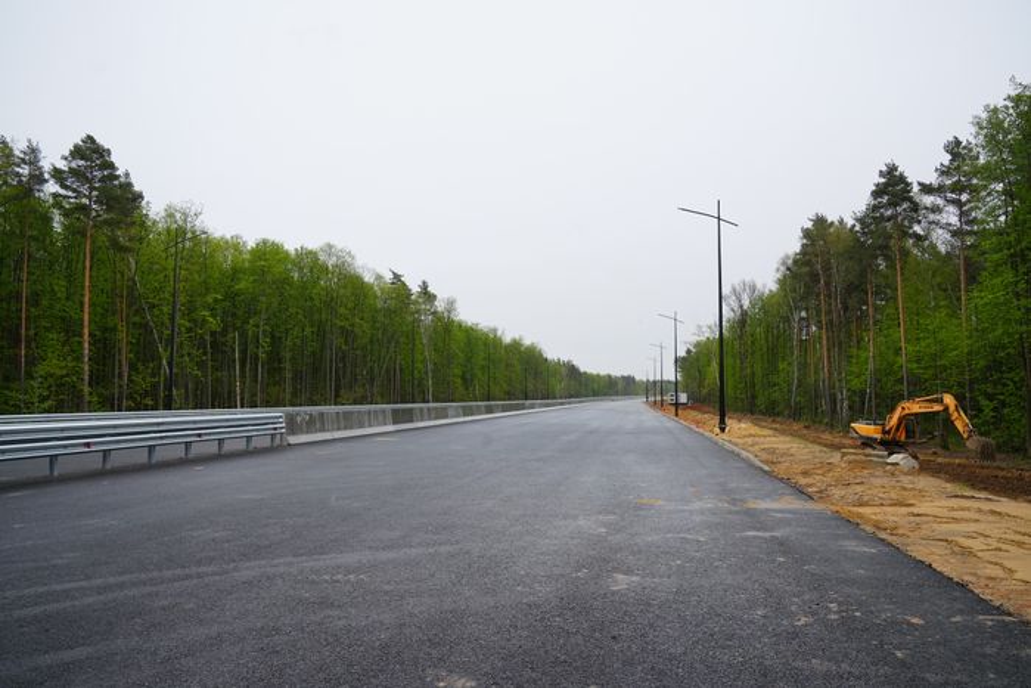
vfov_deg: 53.1
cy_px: 344
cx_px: 516
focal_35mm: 24
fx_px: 687
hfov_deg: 73.7
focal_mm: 24
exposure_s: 1/1250
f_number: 7.1
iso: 1000
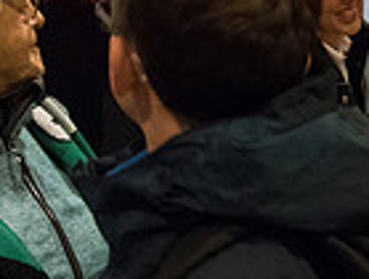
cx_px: 595
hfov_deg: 17.7
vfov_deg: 15.4
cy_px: 57
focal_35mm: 96
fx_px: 1026
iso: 10000
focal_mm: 24
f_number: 3.5
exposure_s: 1/80
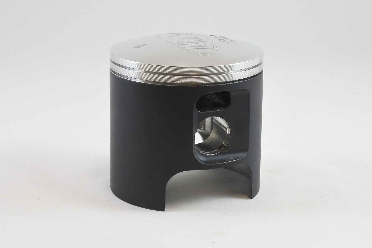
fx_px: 486
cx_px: 186
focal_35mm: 47
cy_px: 124
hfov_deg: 41.9
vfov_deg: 28.7
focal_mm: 17.6
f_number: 4.5
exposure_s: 1/125
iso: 450
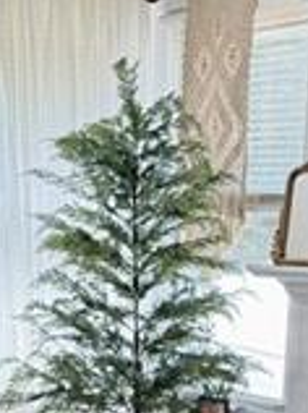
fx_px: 1392
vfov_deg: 15.2
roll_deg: -3.1
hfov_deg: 12.6
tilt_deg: -16.1
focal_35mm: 117
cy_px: 667
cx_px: 243
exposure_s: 1/261
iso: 80
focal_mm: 6.76
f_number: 1.78
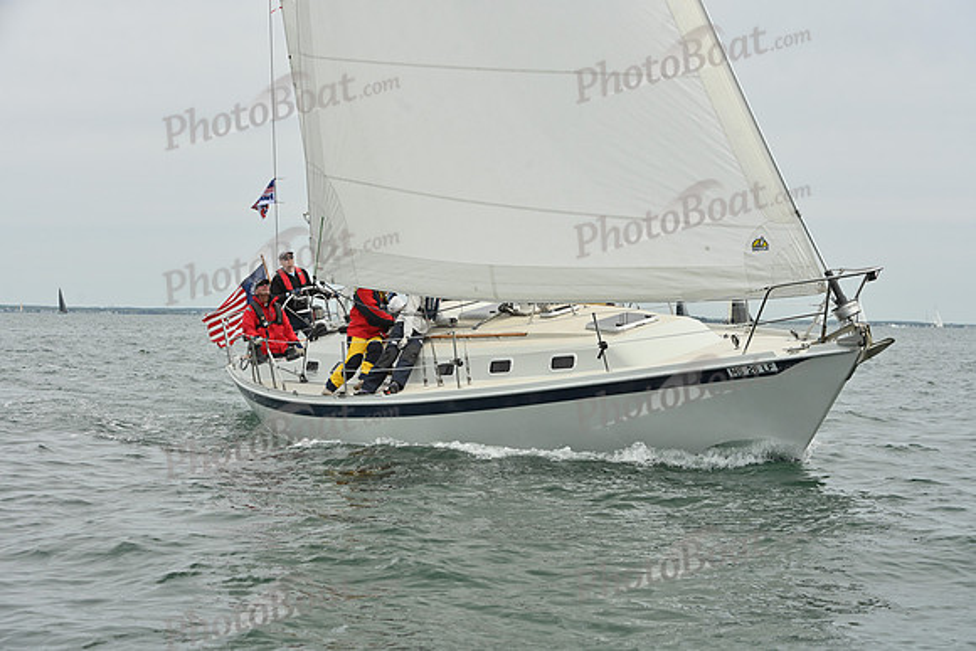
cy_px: 326
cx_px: 488
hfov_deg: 28.8
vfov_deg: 19.5
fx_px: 1898
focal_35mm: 70
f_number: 8
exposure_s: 1/1600
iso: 320
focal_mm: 70
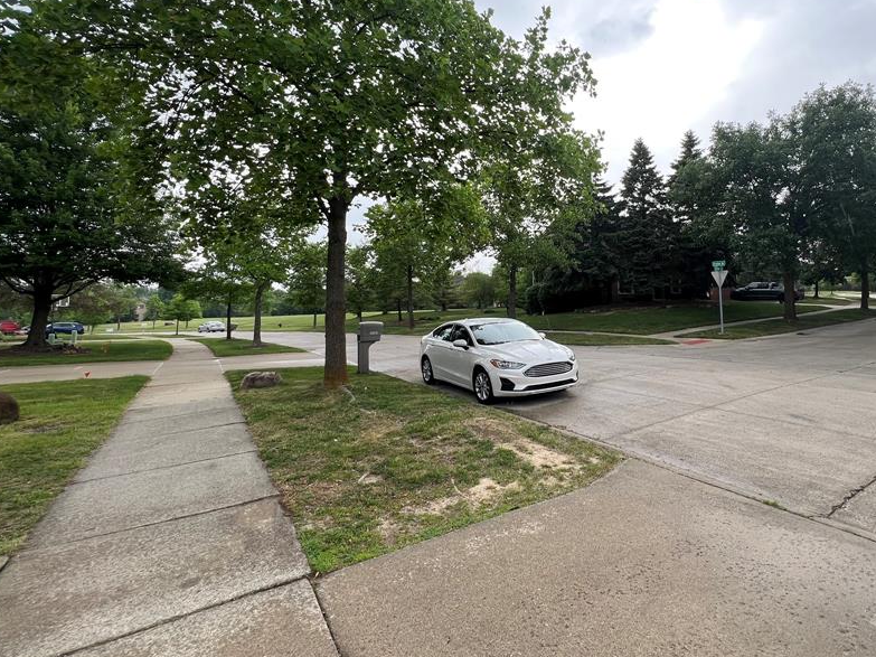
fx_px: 430
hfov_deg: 88.9
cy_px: 272
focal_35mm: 17
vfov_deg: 74.1
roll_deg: +1.6
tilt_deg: +4.1
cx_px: 557
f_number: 1.8
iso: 32
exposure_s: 1/220
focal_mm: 1.57
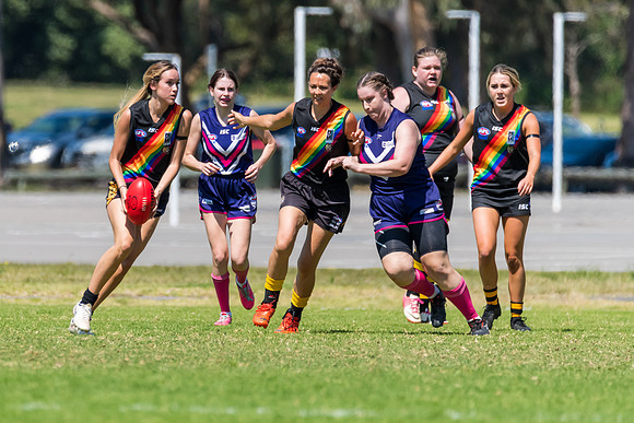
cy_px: 182
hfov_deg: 2.3
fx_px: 16125
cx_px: 155
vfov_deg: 1.5
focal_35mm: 915
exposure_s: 1/3200
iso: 800
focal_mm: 600
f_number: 6.3
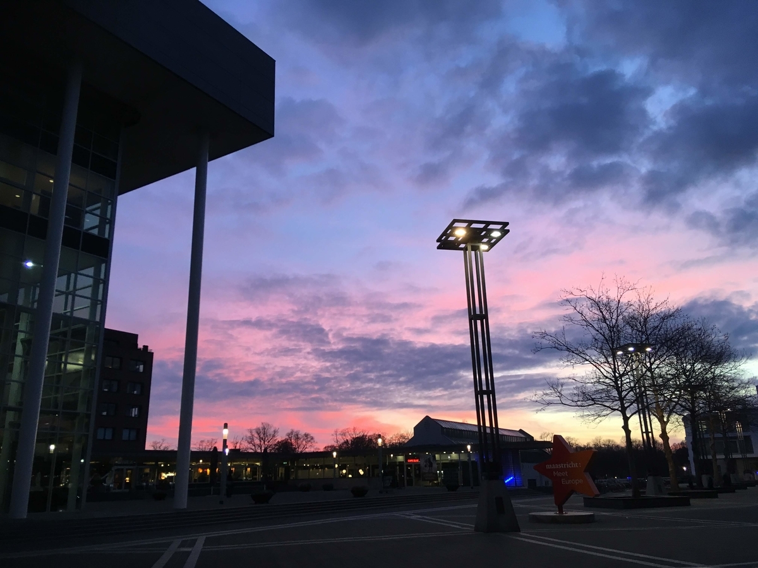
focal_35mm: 29
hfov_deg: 61.7
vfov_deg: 48.2
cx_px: 379
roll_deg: +1.8
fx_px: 635
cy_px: 284
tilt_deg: +18.5
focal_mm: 4.15
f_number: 2.2
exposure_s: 1/33
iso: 50
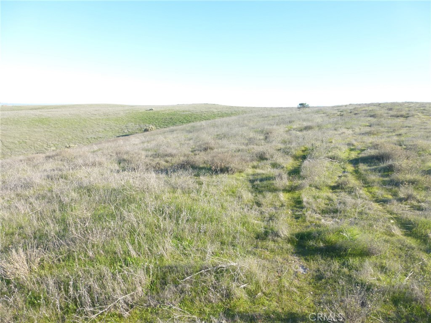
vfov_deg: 56.8
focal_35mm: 24
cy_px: 162
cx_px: 216
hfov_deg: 71.6
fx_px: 299
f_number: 4
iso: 100
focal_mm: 4.3
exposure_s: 1/250
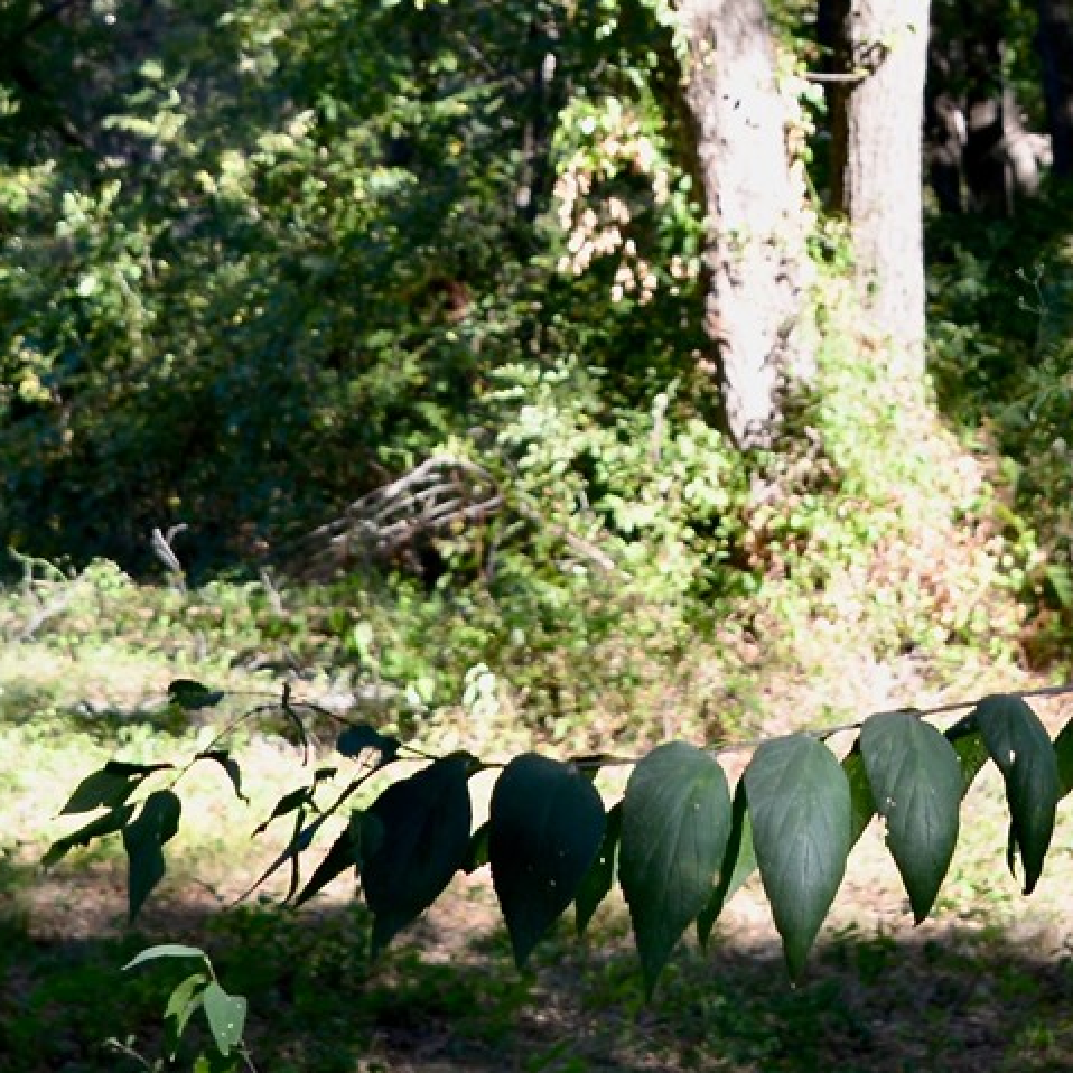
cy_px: -309
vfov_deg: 10.7
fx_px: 5576
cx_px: 738
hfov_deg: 11.0
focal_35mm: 159
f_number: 6.3
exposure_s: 1/160
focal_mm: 44
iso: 320
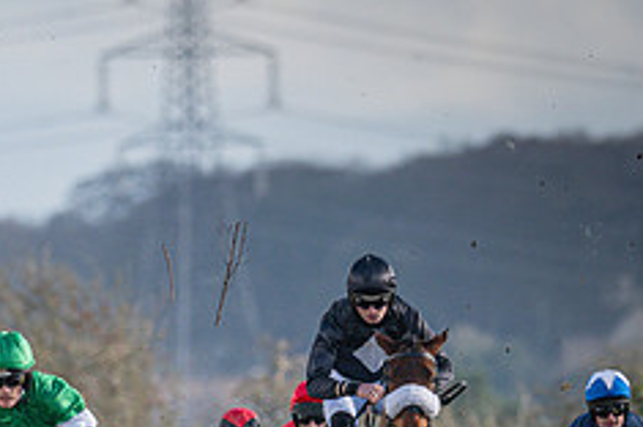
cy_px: 572
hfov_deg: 1.2
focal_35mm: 1728
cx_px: -51
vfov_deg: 0.8
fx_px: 30821
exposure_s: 1/1600
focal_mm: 400
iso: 400
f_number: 5
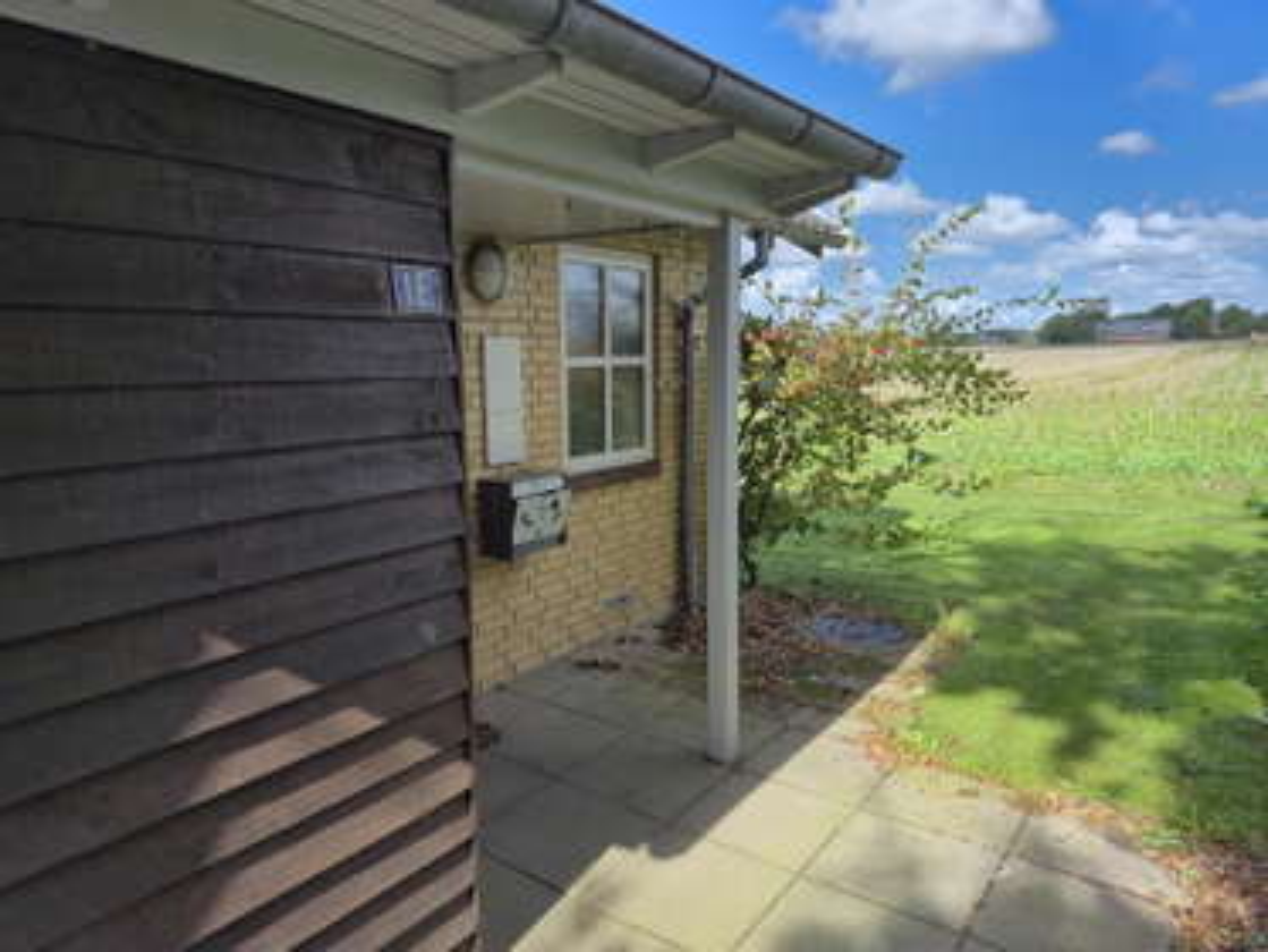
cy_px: 476
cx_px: 634
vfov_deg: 58.9
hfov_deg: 73.9
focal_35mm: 23
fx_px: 843
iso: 25
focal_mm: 5.4
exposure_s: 1/1130
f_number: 1.8
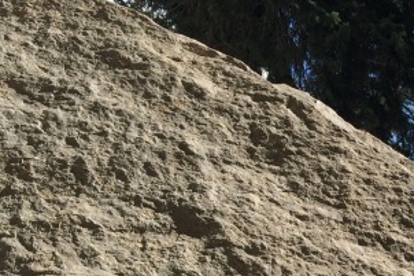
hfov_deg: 22.9
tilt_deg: +7.1
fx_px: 919
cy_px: 383
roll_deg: -5.2
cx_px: 522
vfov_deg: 16.0
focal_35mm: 80
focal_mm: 4.15
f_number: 2.2
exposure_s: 1/1709
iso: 32
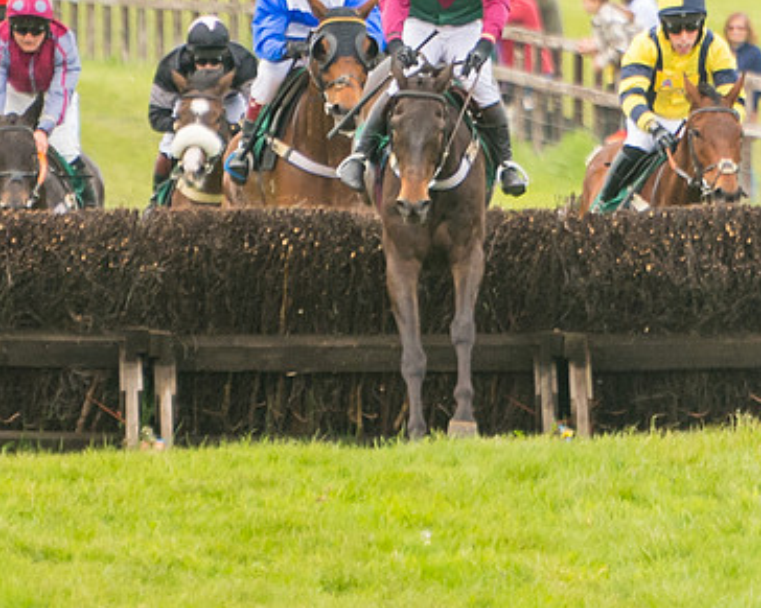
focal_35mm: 1253
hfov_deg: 1.5
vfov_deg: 1.2
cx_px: 307
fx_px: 28213
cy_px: 23
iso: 800
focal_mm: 260
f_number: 4
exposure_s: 1/1250
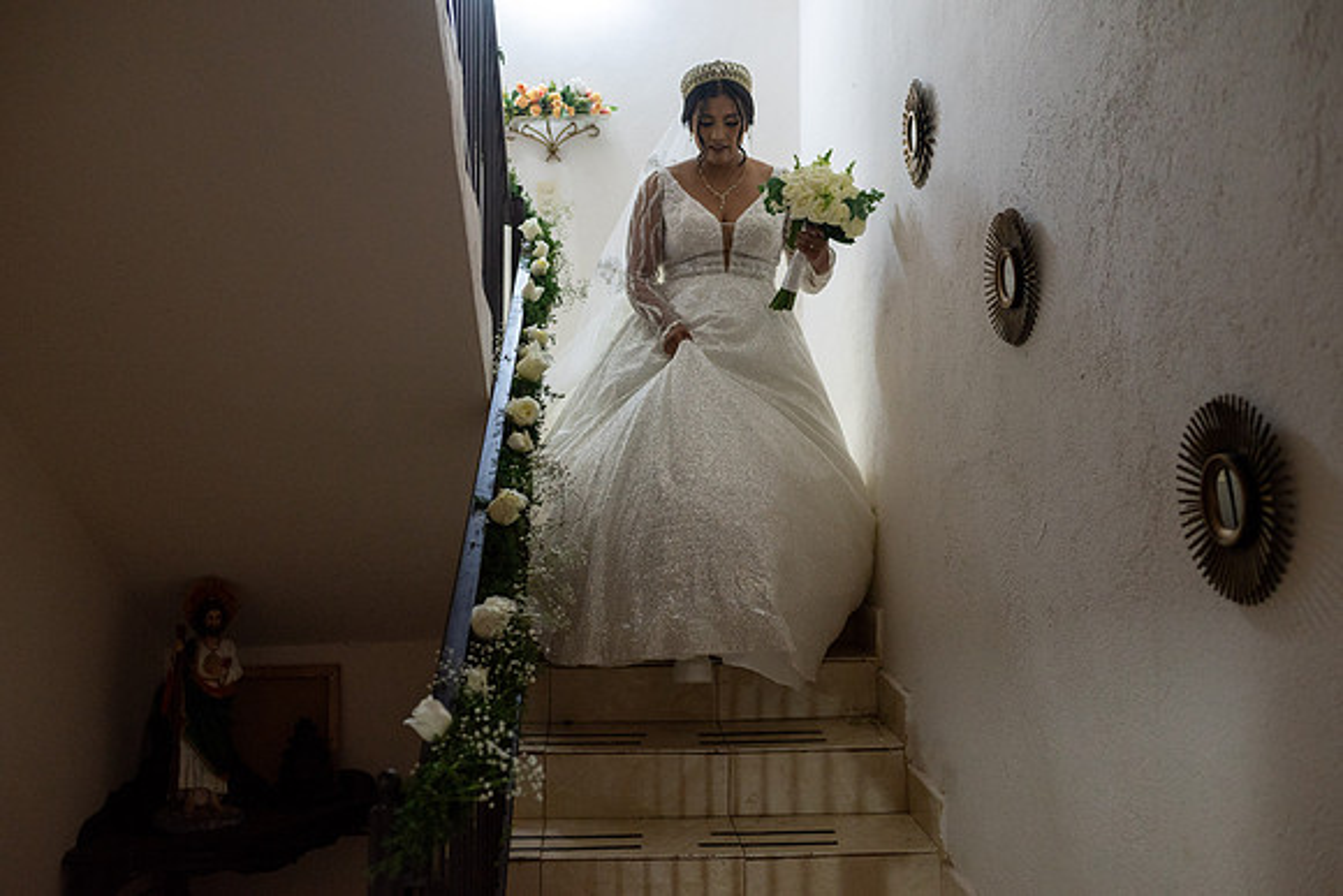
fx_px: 1306
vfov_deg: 37.9
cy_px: 448
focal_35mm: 35
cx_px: 672
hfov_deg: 54.4
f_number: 3.5
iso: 1600
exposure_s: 1/125
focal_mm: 35
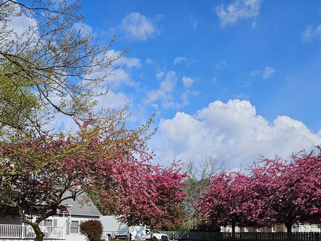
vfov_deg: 34.4
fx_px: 371
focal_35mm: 40
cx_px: 108
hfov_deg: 46.1
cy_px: 208
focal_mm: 5.4
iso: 25
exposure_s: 1/2565
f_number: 1.8
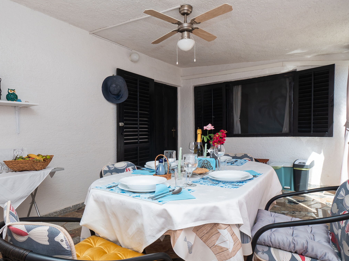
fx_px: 202
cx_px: 160
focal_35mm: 20
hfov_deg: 81.6
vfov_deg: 65.6
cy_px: 149
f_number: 8
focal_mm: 10
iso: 200
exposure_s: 1/200
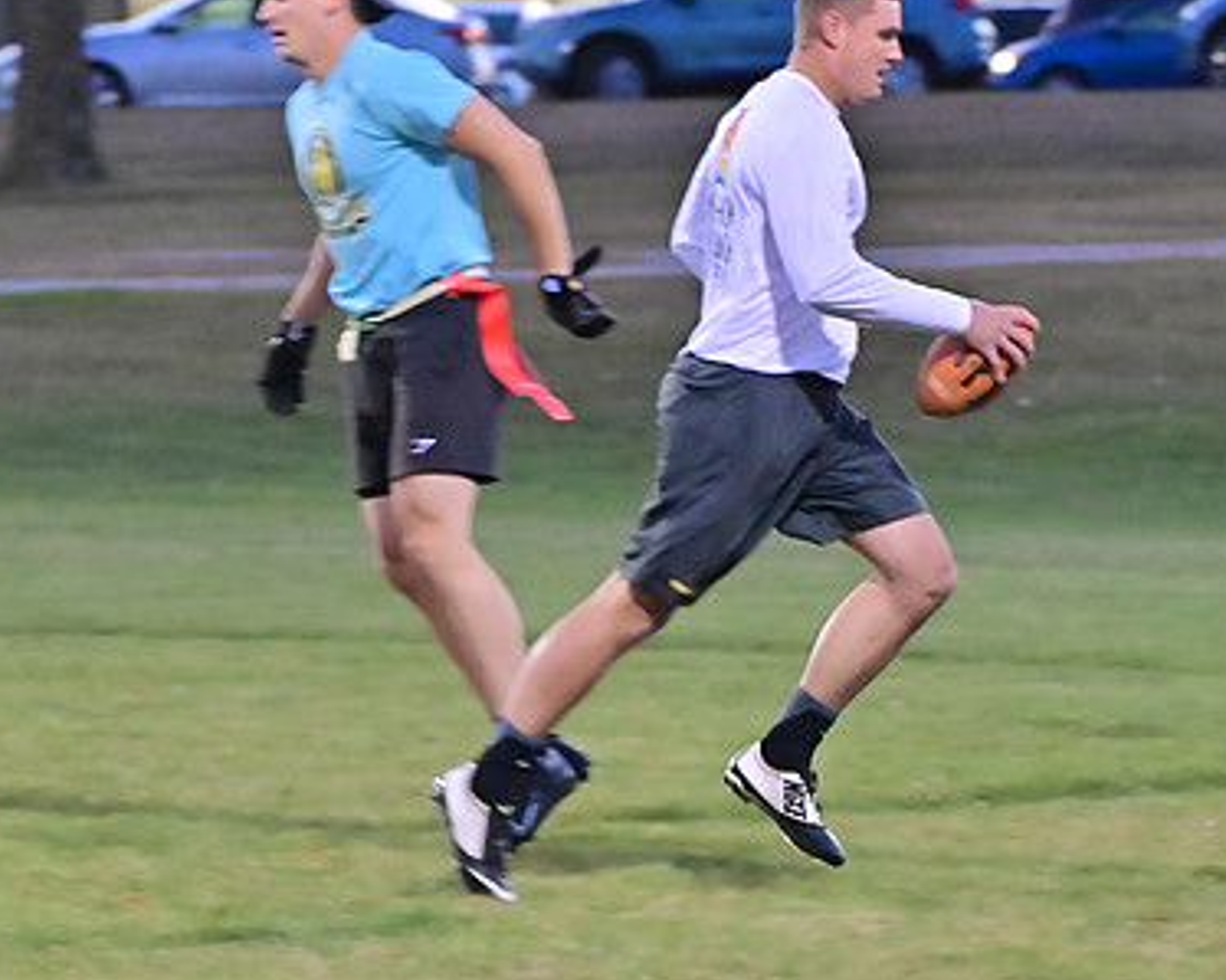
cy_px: 480
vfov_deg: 5.4
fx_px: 10302
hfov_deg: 6.8
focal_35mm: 284
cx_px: 649
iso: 6400
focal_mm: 130
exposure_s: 1/400
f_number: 4
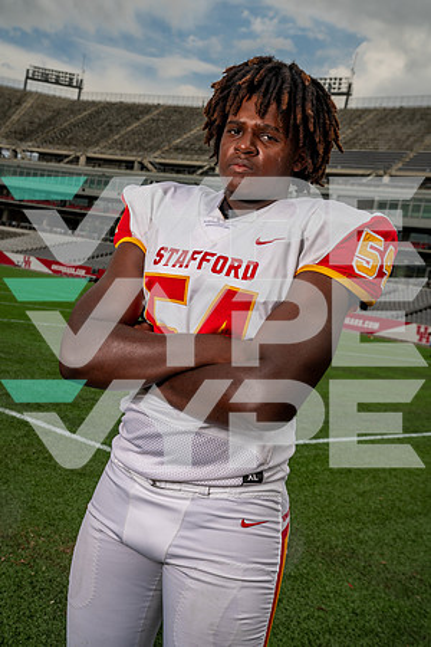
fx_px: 790
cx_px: 216
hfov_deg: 30.5
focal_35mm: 44
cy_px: 324
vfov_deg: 44.5
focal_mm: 44
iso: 100
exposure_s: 1/320
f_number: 9
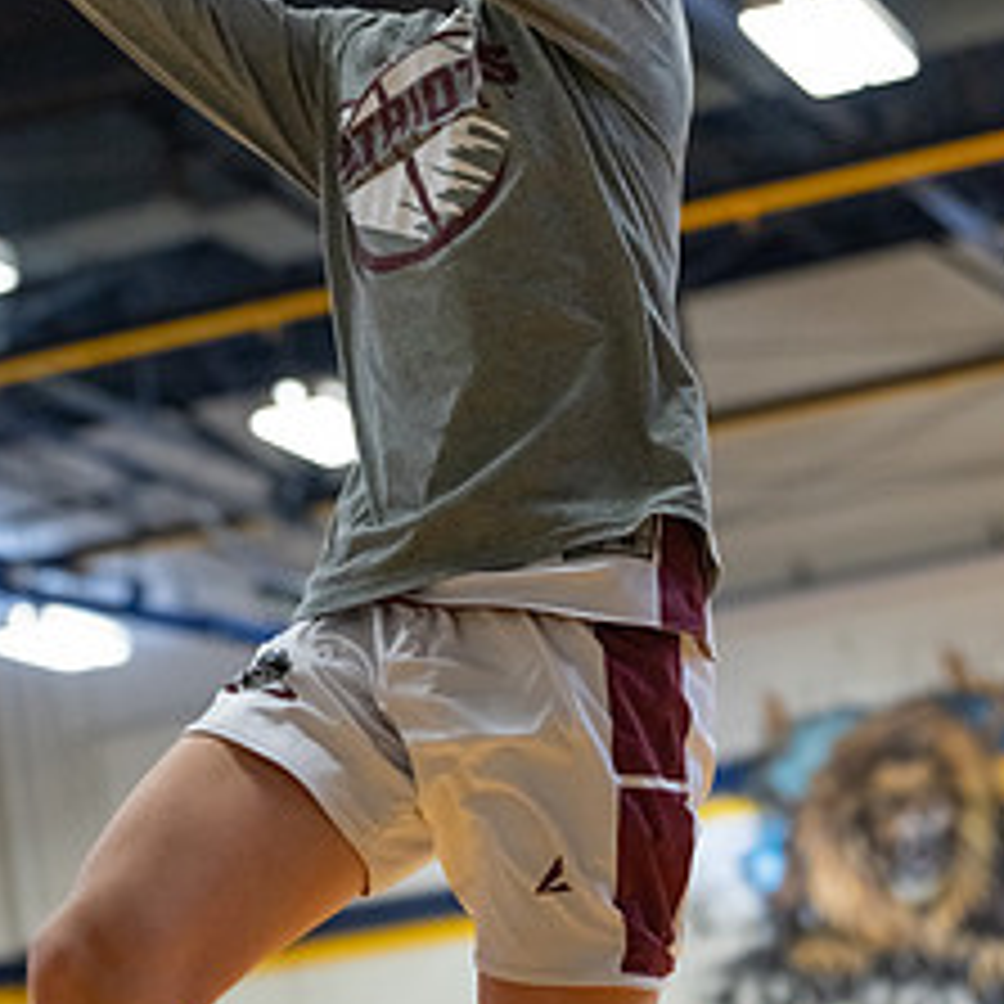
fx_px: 3938
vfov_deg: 14.5
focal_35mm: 120
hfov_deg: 14.5
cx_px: 378
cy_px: 428
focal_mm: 70
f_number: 2.8
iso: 5000
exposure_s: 1/1000
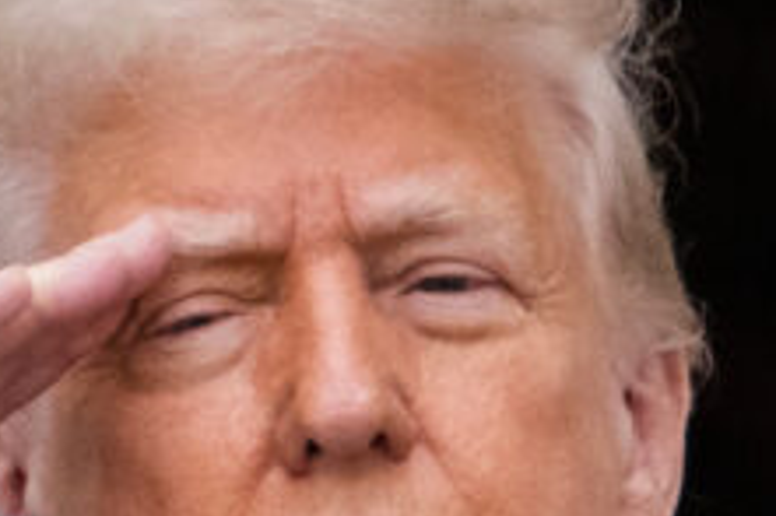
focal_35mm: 4398
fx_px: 94728
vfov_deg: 0.3
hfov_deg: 0.5
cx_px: 67
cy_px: 902
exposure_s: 1/2000
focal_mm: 600
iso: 3200
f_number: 6.3
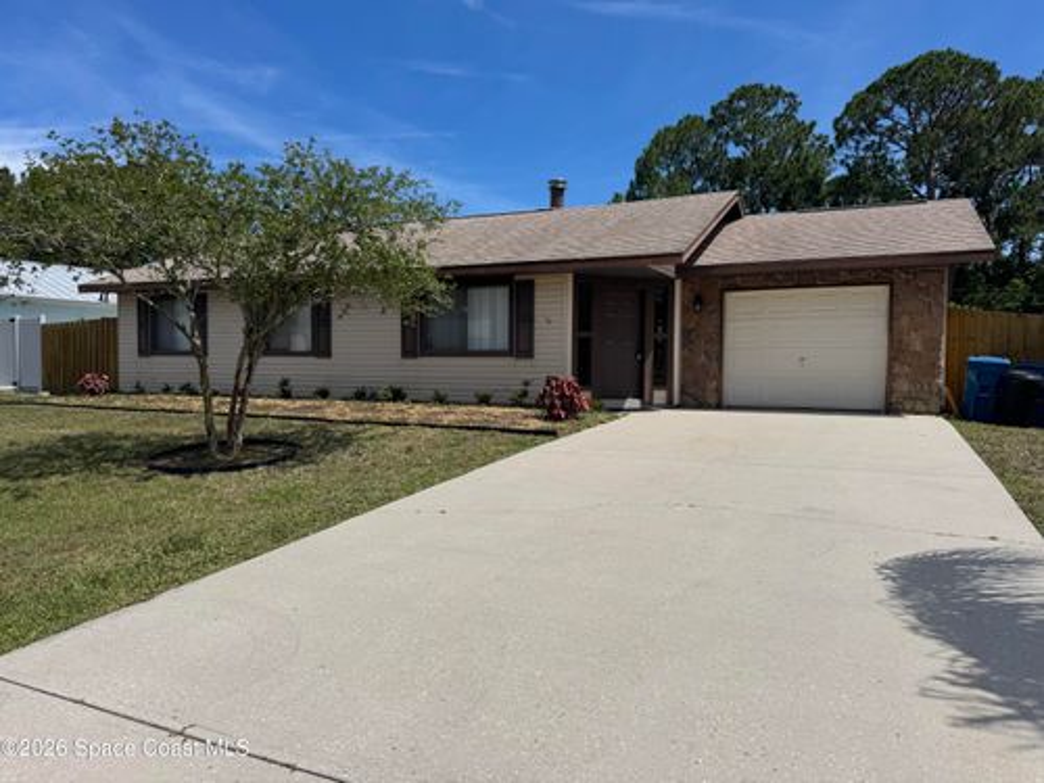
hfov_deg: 71.6
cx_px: 522
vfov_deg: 56.8
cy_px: 392
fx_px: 724
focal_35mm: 24
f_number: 1.78
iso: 80
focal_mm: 6.76
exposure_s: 1/10417
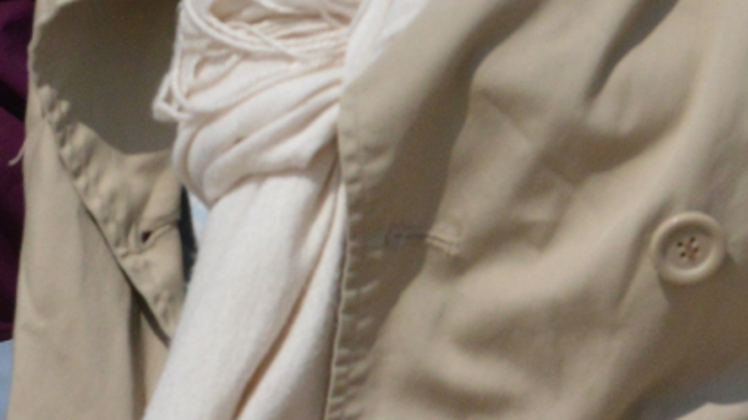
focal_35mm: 715
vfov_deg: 1.7
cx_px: -22
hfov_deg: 3.0
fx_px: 14180
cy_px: -623
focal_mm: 105
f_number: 9
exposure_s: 1/4000
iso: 800
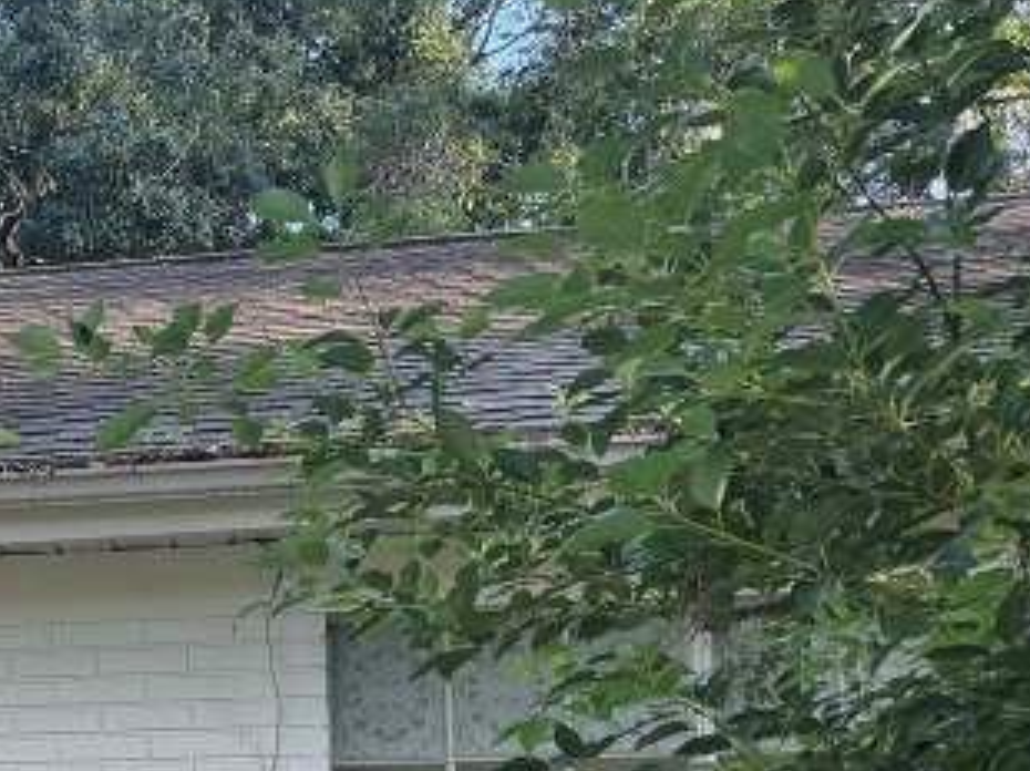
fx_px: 1843
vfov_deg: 22.6
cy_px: 791
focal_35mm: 62
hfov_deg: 27.6
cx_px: -193
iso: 64
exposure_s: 1/152
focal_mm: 6.76
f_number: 1.78
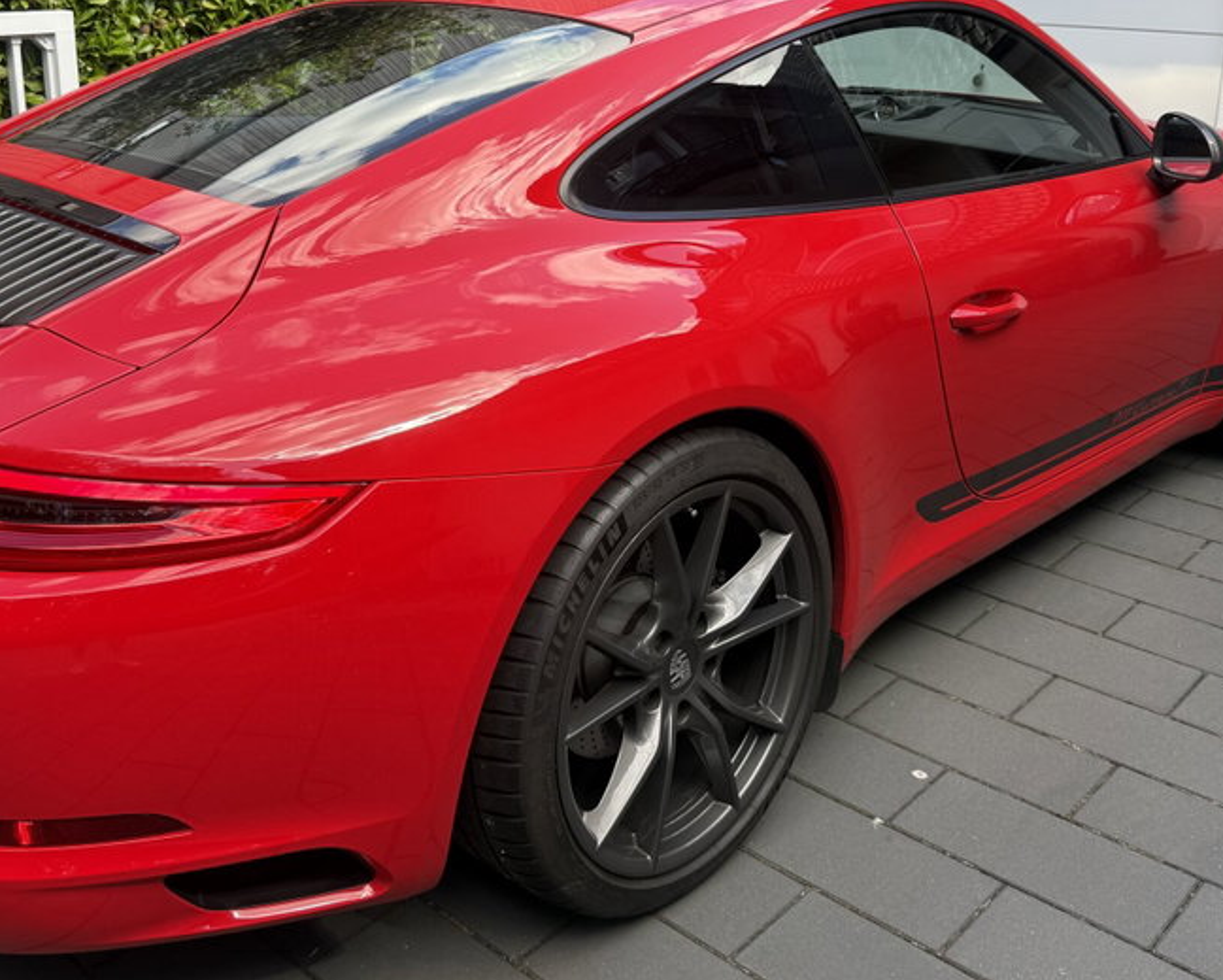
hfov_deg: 49.0
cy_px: 285
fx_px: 1340
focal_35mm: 37
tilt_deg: -14.5
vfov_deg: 39.4
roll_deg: -0.8
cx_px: 542
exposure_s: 1/735
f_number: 1.78
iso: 80
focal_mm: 6.76
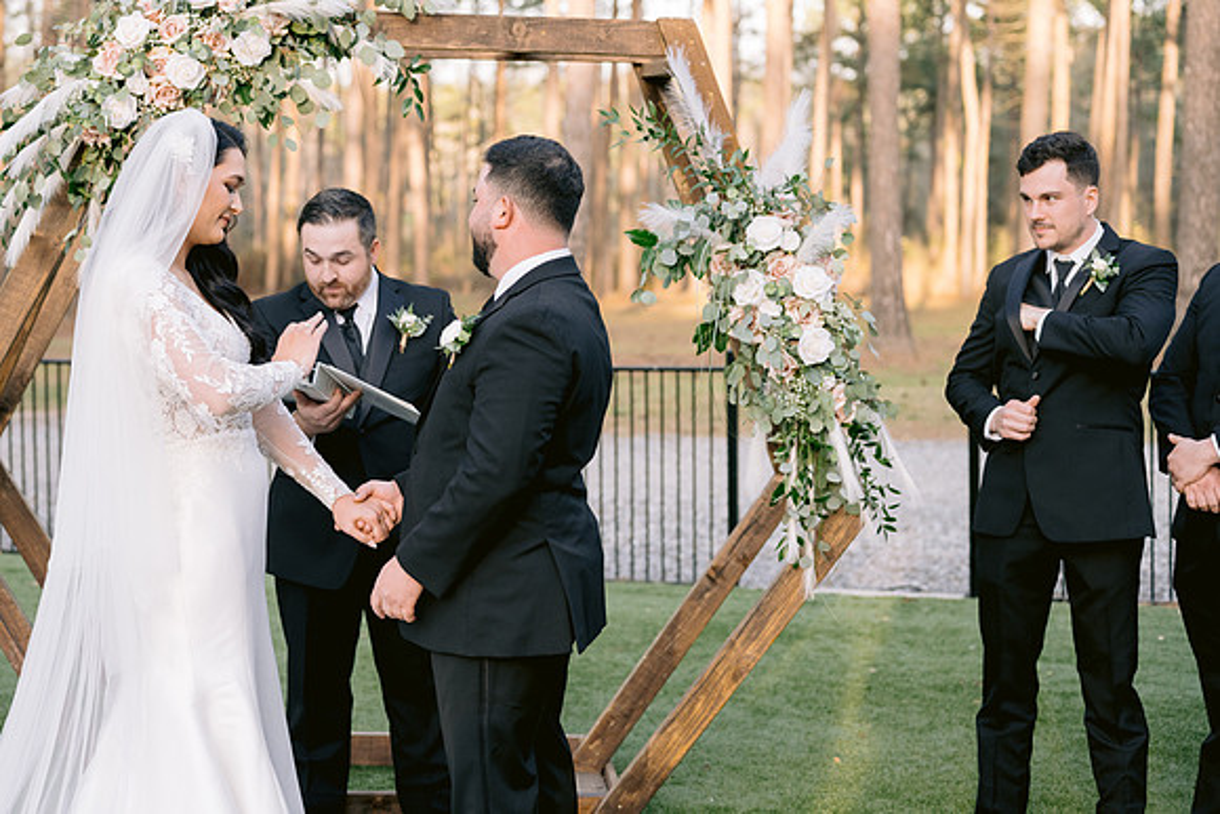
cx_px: 453
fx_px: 2209
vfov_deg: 20.8
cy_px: 316
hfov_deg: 30.7
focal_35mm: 65
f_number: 2.8
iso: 400
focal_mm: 50
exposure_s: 1/500
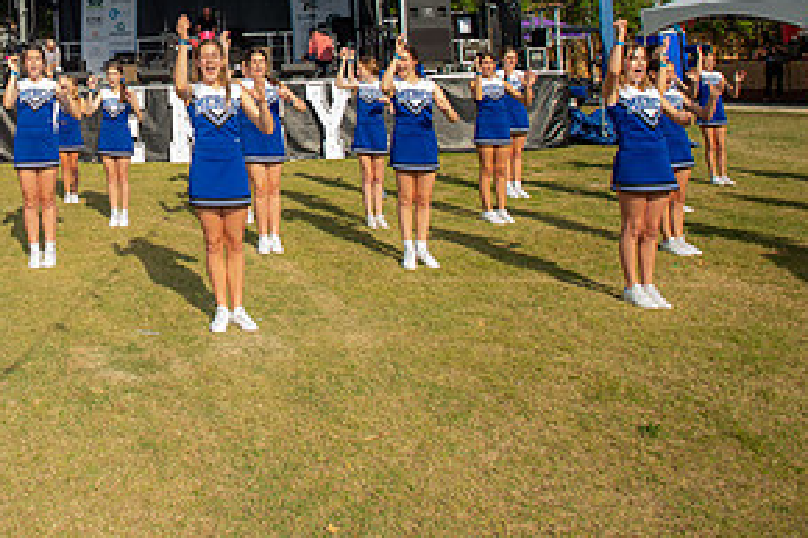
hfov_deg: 46.2
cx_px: 92
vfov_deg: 32.4
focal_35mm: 38
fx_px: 852
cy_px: 8
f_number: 5.6
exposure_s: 1/200
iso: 100
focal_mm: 19
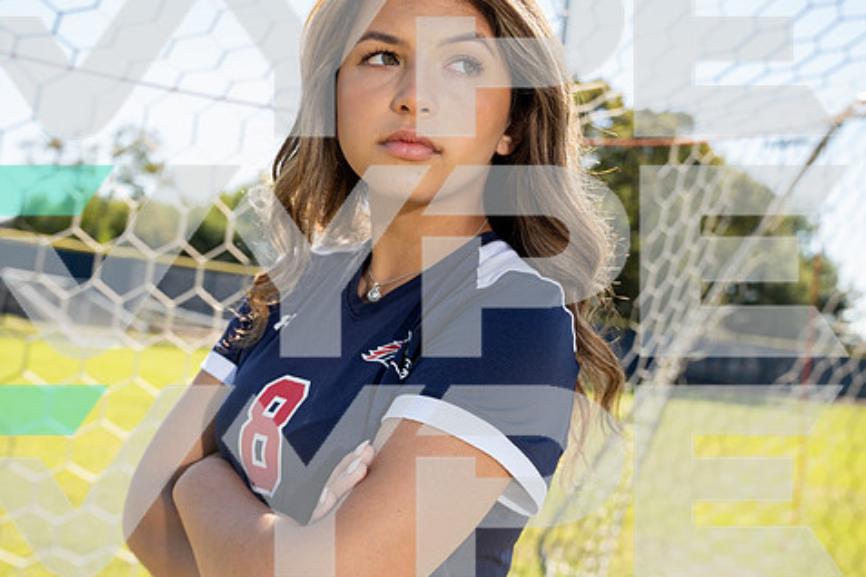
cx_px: 387
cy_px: 262
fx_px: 1082
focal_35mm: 45
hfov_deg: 43.5
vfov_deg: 29.8
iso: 100
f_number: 4.5
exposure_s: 1/250
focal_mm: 37
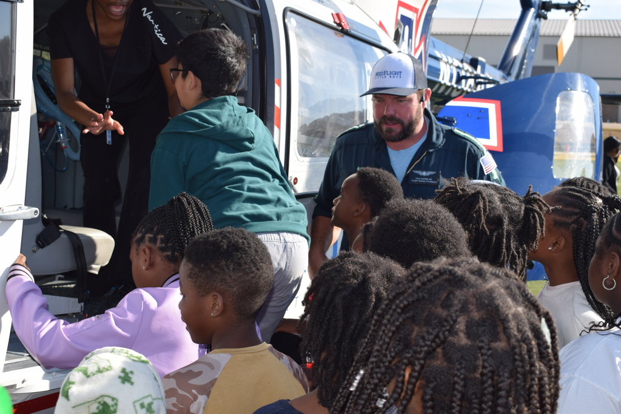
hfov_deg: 35.0
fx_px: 983
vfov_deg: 23.8
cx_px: 310
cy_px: 207
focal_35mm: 57
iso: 100
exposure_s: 1/200
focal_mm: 38
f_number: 8
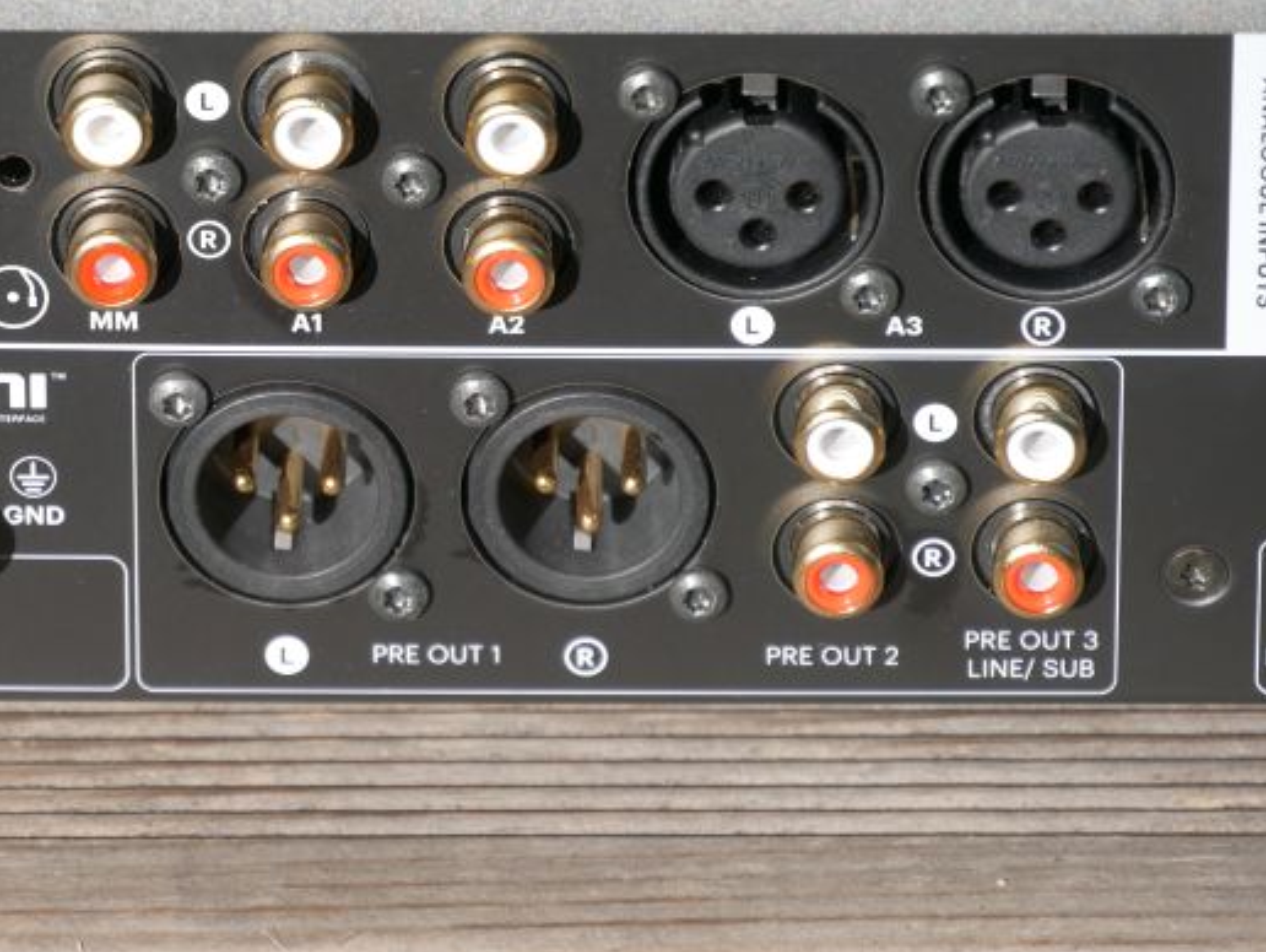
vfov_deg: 3.4
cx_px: 309
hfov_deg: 4.6
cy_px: 458
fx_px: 15887
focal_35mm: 434
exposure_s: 1/400
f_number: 5.6
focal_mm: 140
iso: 200
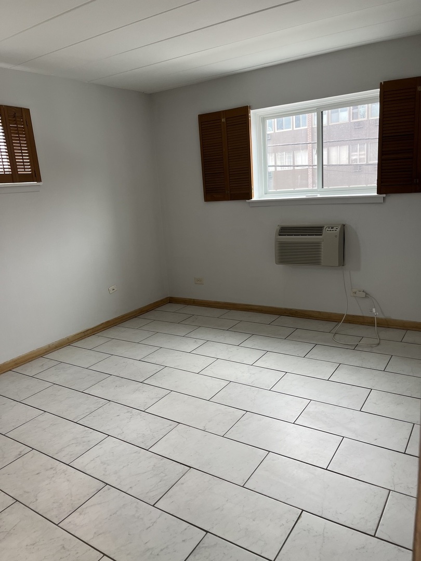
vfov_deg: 67.3
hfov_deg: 53.1
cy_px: 280
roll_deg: +4.7
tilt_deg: -12.8
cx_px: 210
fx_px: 422
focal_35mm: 26
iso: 64
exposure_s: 1/60
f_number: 1.6
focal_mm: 5.1
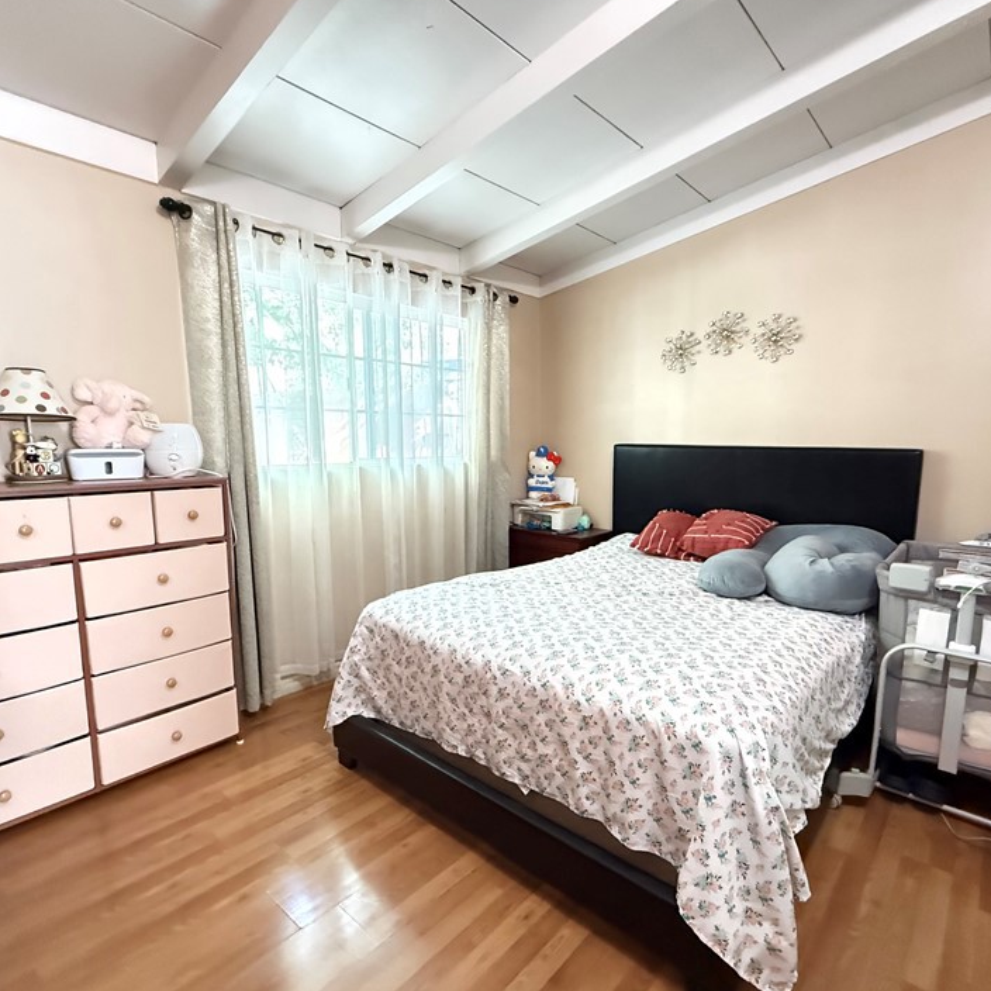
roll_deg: -0.2
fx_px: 583
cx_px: 517
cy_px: 519
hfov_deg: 80.7
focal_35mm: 18
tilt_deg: -8.7
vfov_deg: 80.7
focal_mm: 2.22
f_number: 2.2
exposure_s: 1/30
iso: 1600
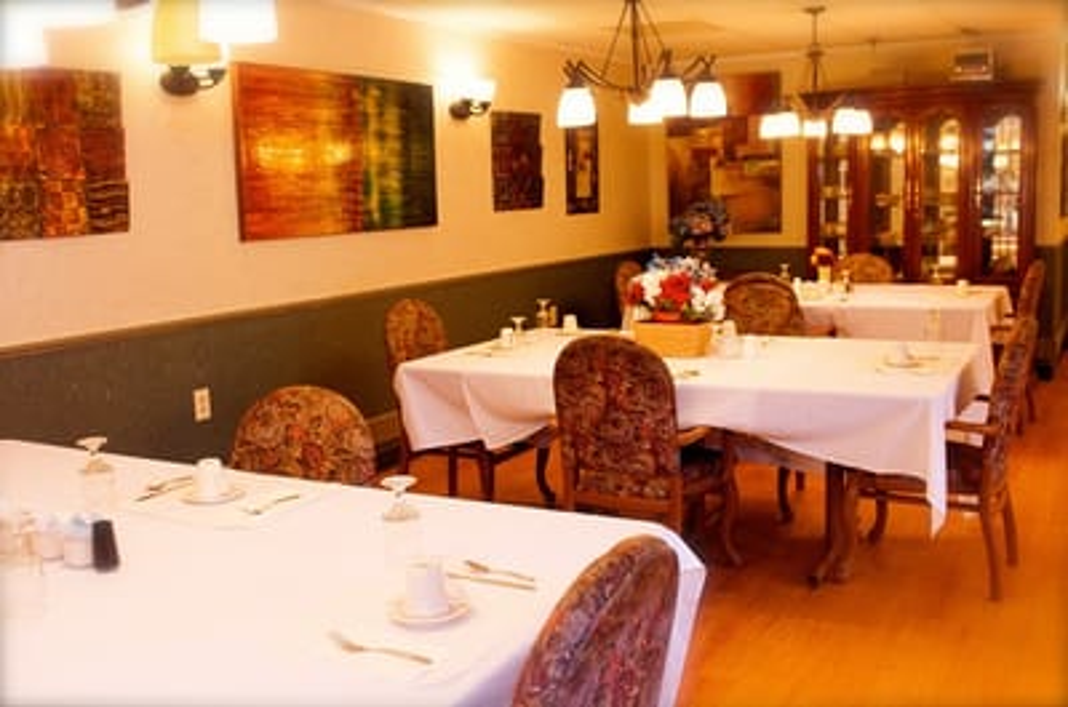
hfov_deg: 53.2
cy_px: 354
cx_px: 534
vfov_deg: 36.7
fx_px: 1066
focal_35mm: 36
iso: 2000
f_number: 4.5
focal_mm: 24
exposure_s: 1/160
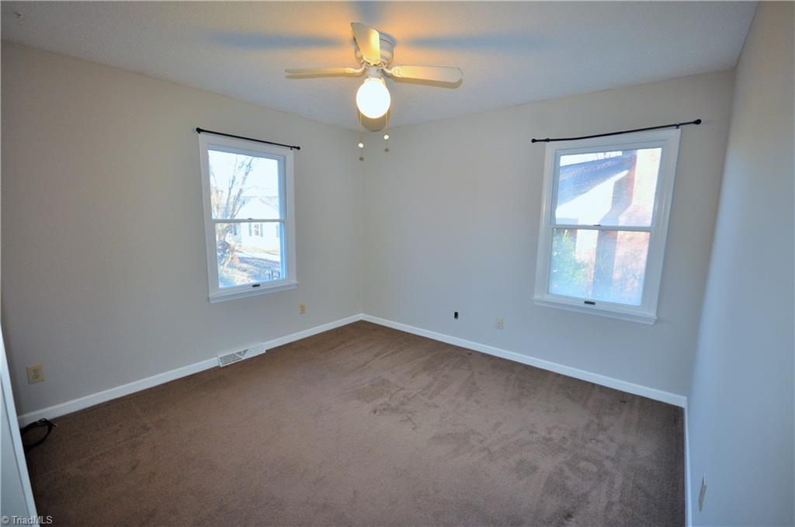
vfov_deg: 77.1
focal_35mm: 15
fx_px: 331
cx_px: 398
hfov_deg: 100.5
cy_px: 264
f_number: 4
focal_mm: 10
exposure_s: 1/60
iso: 640
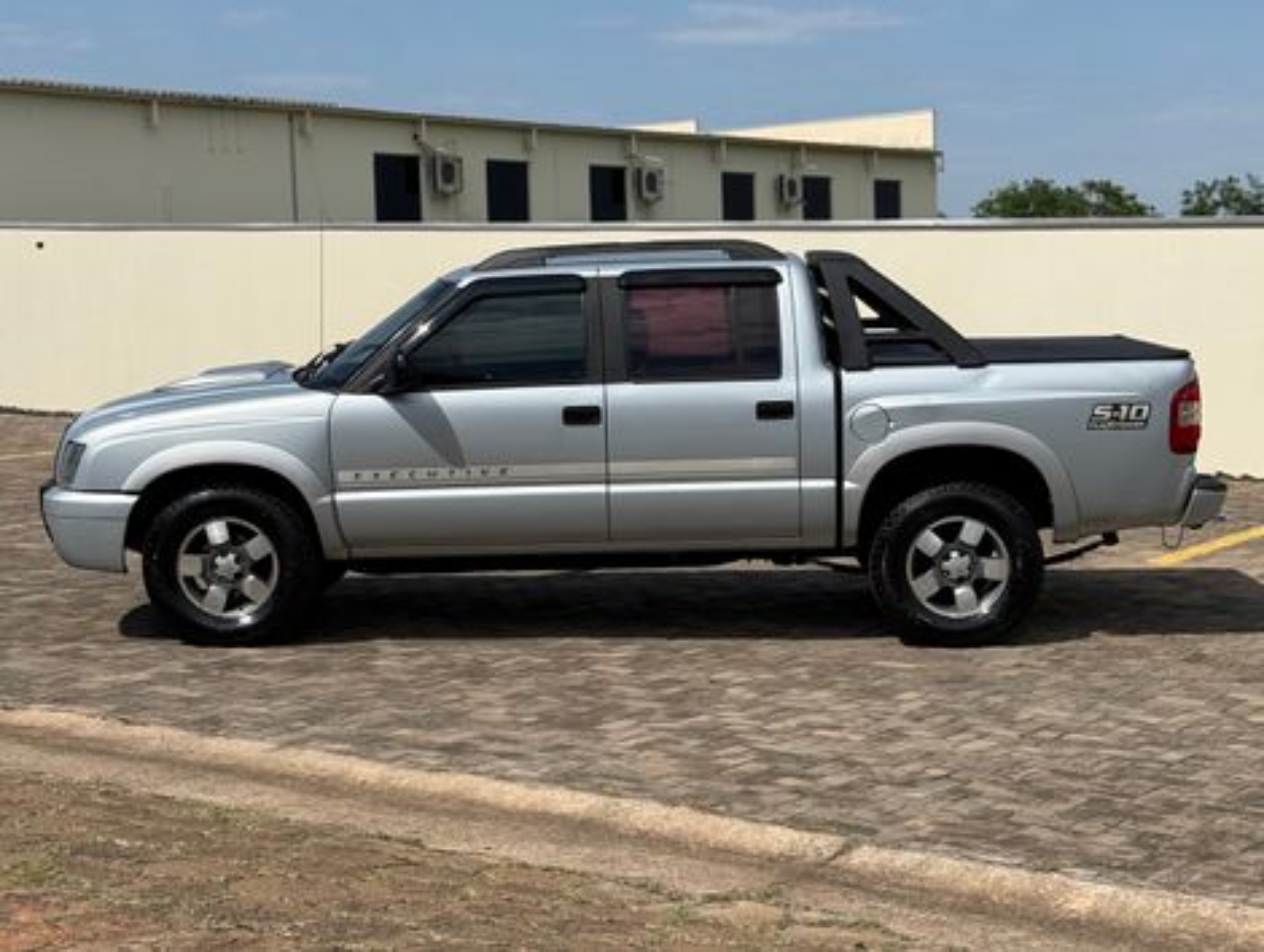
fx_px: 1755
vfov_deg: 30.3
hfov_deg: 39.6
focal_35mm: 48
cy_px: 476
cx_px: 632
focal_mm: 6.76
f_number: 1.78
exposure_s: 1/9901
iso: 64
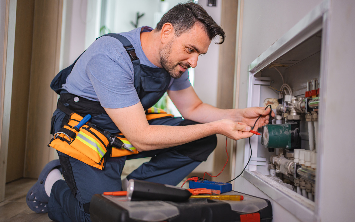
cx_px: 179
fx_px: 348
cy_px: 116
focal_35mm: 36
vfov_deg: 35.3
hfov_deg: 54.0
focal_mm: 35
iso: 400
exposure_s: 1/200
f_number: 1.8
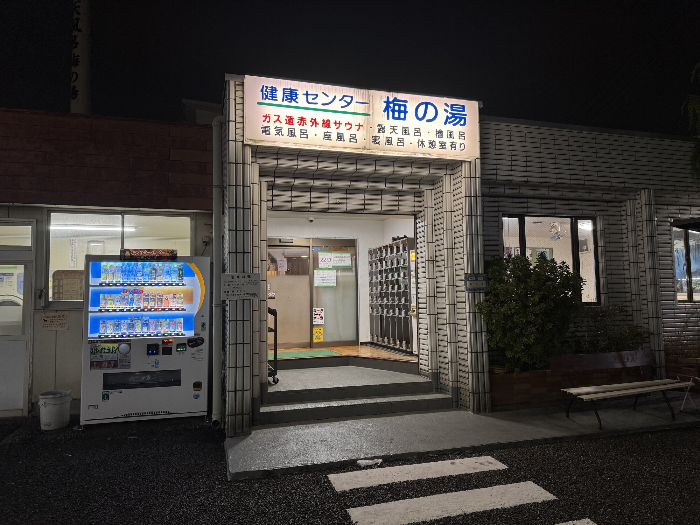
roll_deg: +1.3
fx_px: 485
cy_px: 262
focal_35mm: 24
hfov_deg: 71.6
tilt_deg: +4.2
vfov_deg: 56.8
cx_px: 350
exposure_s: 1/100
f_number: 1.78
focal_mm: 6.76
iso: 160
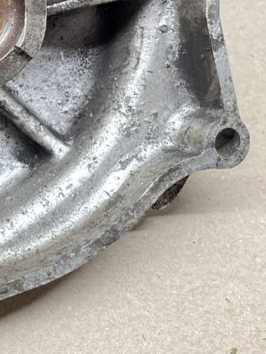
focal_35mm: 90
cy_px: 111
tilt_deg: -56.5
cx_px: -195
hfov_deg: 14.6
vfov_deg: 21.7
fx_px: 921
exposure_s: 1/50
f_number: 1.6
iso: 160
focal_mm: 4.2
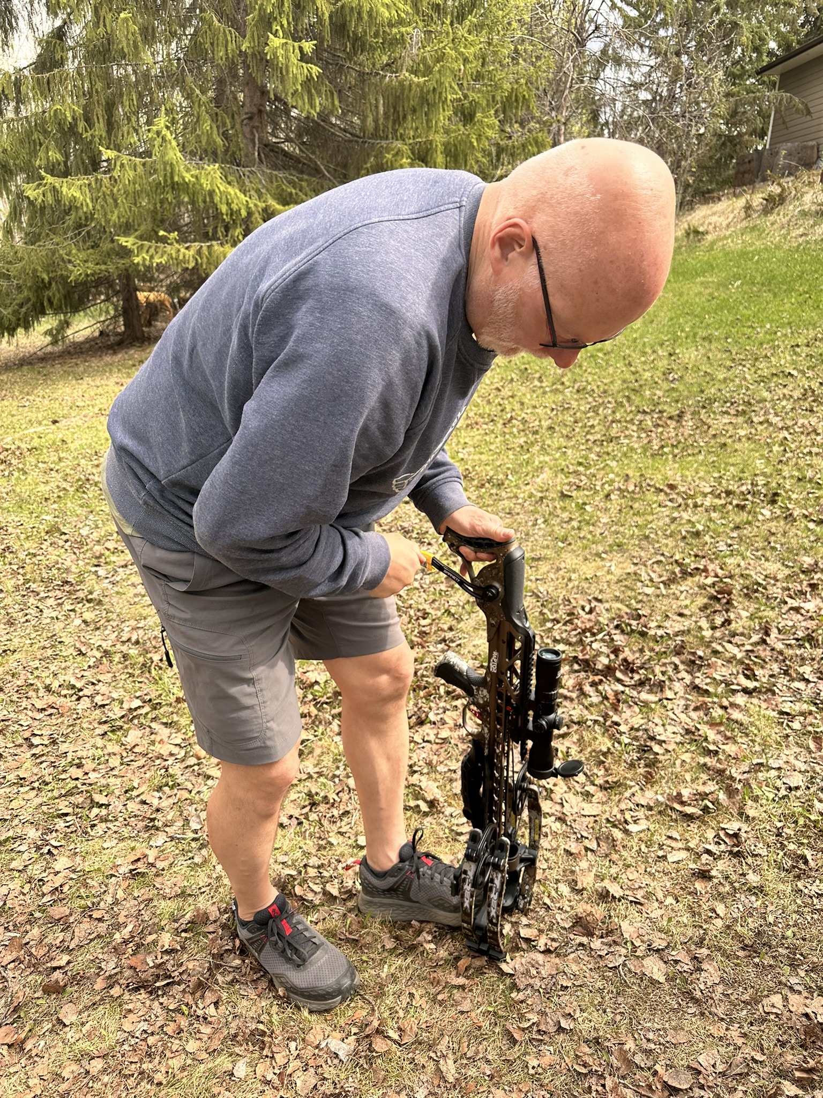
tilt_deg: -19.4
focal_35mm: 24
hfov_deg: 56.8
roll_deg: -3.2
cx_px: 412
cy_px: 549
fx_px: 761
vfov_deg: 71.6
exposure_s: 1/704
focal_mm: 6.86
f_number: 1.78
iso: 80
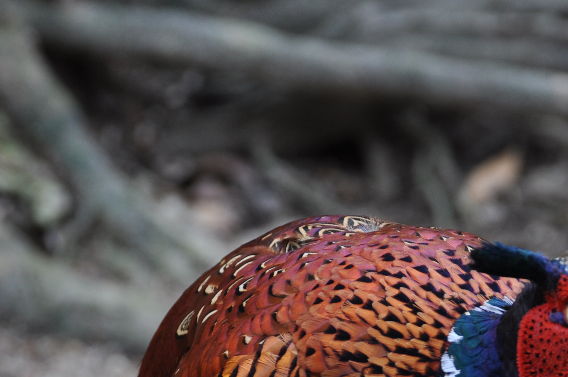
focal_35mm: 617
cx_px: 487
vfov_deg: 2.2
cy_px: 410
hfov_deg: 3.3
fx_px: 9723
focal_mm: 170
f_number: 5
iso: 200
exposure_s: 1/80
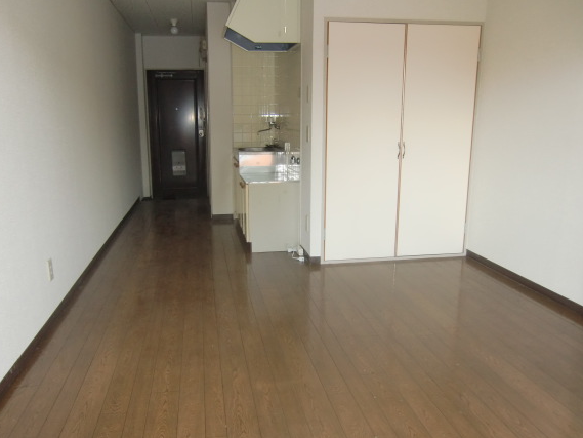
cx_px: 264
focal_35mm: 27
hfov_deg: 65.2
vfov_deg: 51.4
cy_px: 220
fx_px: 455
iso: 160
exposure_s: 1/60
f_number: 3.2
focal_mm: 4.3
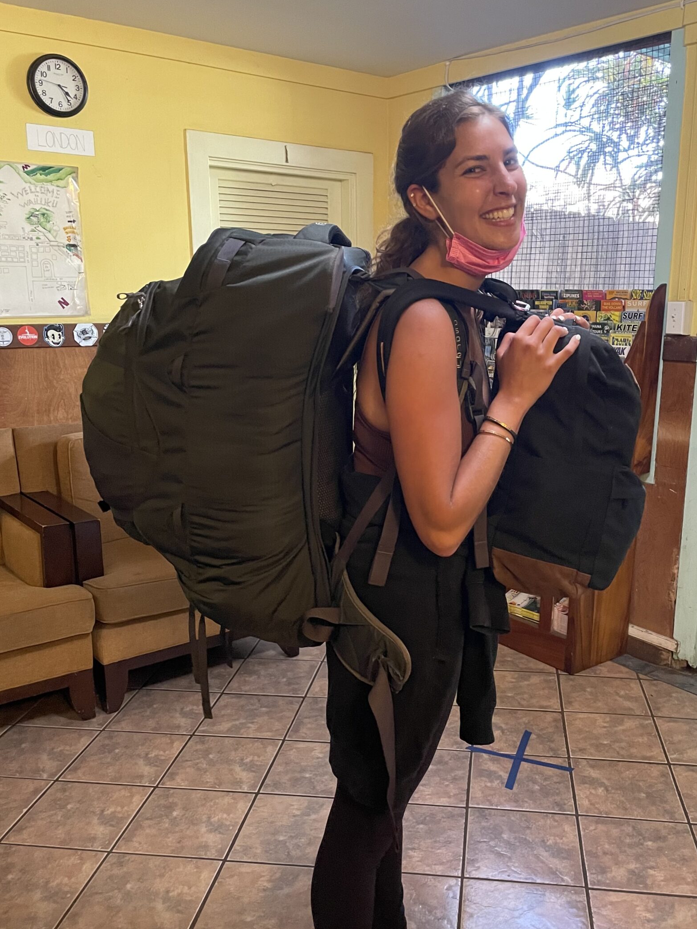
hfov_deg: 44.0
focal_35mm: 32
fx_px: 859
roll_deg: -0.9
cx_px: 407
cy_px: 497
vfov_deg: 56.8
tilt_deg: -13.3
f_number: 1.6
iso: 500
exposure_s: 1/40
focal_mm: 4.2
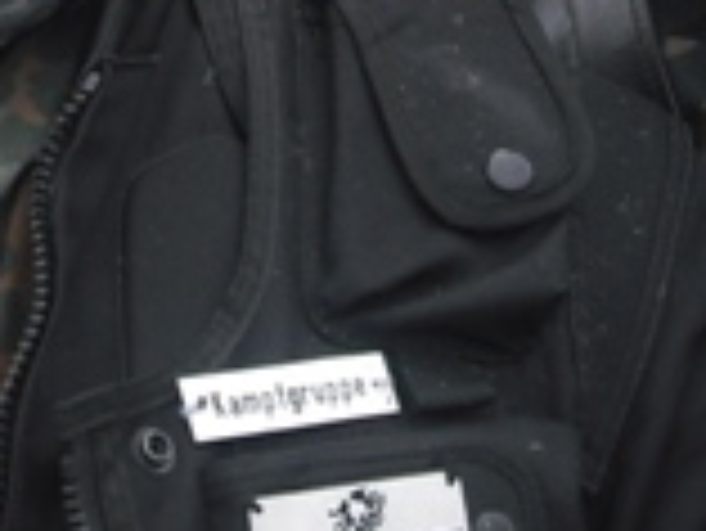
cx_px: 238
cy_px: -459
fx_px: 3470
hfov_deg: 11.6
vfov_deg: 8.4
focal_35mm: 170
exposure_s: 1/100
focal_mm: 6.2
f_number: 5.6
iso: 64
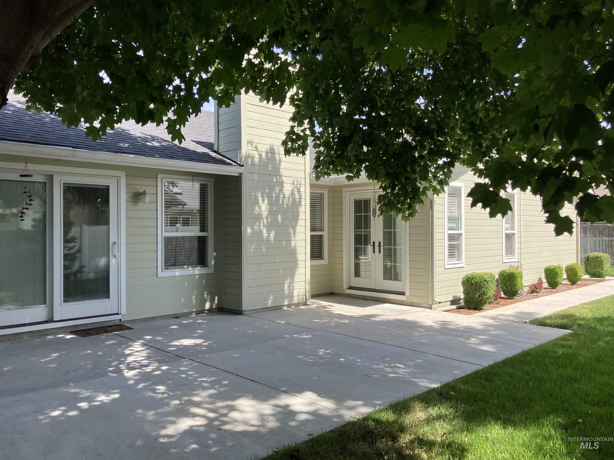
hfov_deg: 63.4
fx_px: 497
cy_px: 230
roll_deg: -0.4
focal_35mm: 28
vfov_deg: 49.7
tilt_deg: +0.2
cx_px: 307
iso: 32
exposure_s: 1/571
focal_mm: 3.99
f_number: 1.8
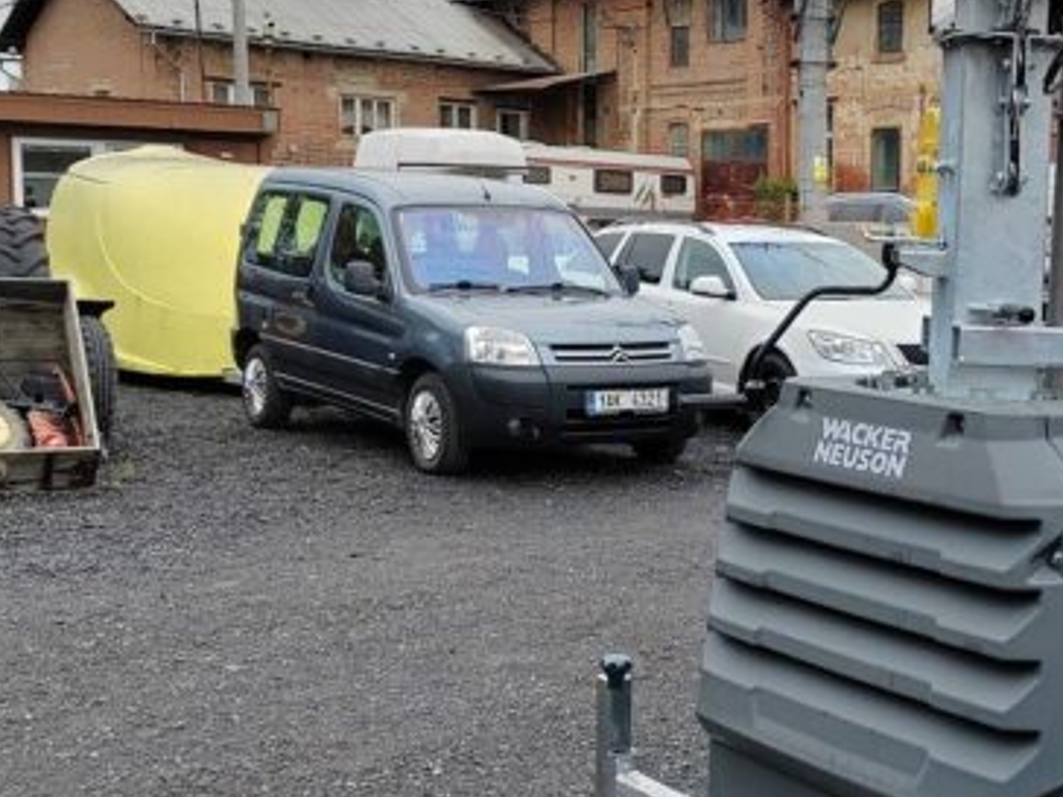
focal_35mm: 57
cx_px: 917
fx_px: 1750
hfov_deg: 32.4
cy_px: 400
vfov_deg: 25.7
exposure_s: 1/170
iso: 100
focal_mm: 5.52
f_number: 1.9
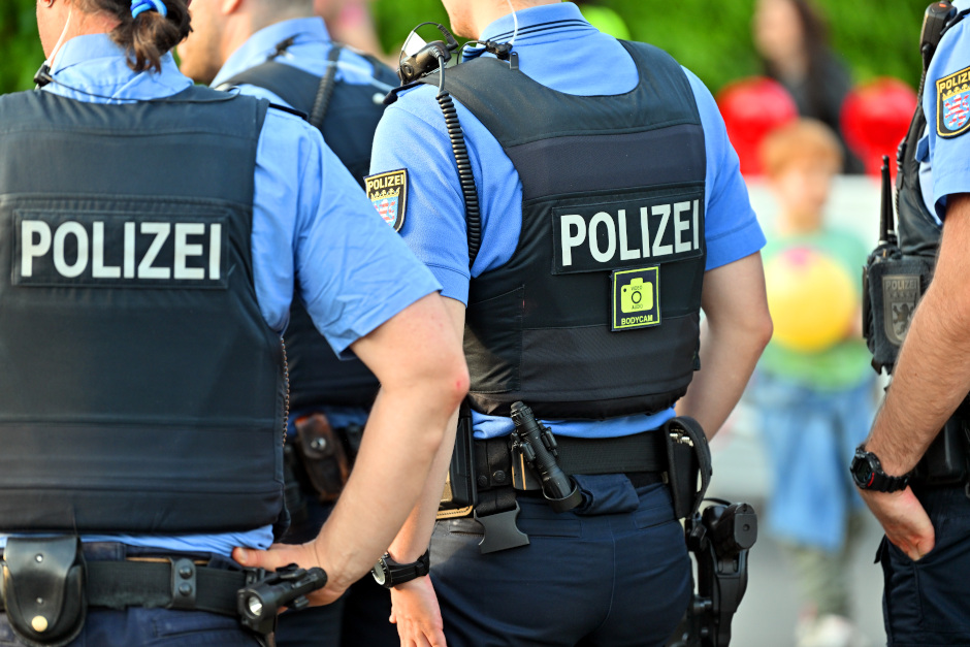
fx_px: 5389
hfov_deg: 10.3
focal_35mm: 200
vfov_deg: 6.9
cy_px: 324
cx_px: 485
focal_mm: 200
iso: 320
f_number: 3.5
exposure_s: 1/320
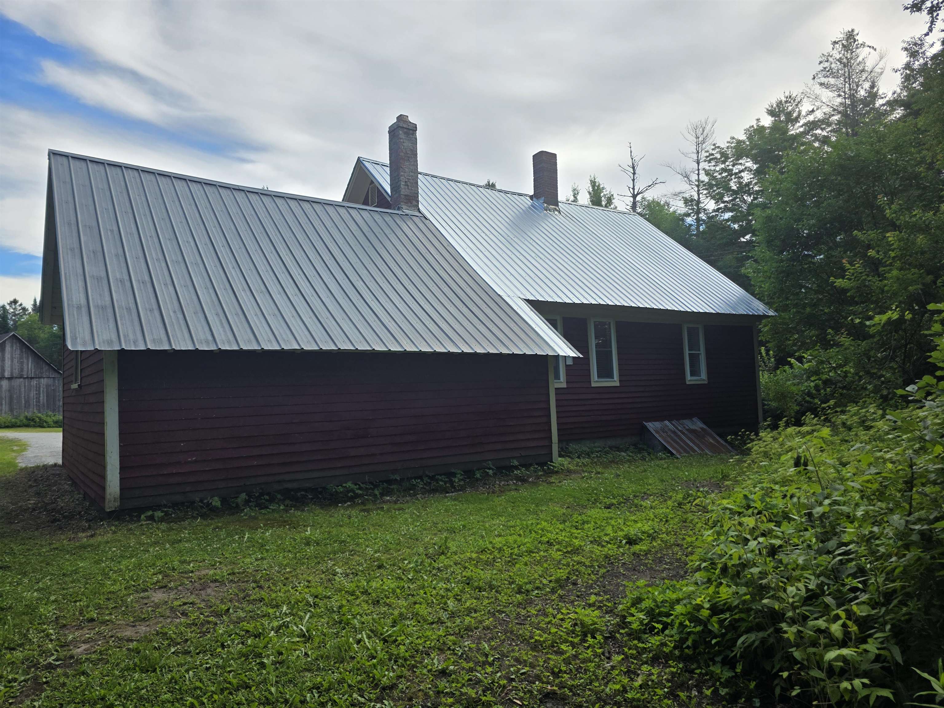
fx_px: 627
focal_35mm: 23
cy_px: 354
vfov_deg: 58.9
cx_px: 472
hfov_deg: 73.9
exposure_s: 1/3246
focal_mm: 6.3
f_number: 1.7
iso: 80
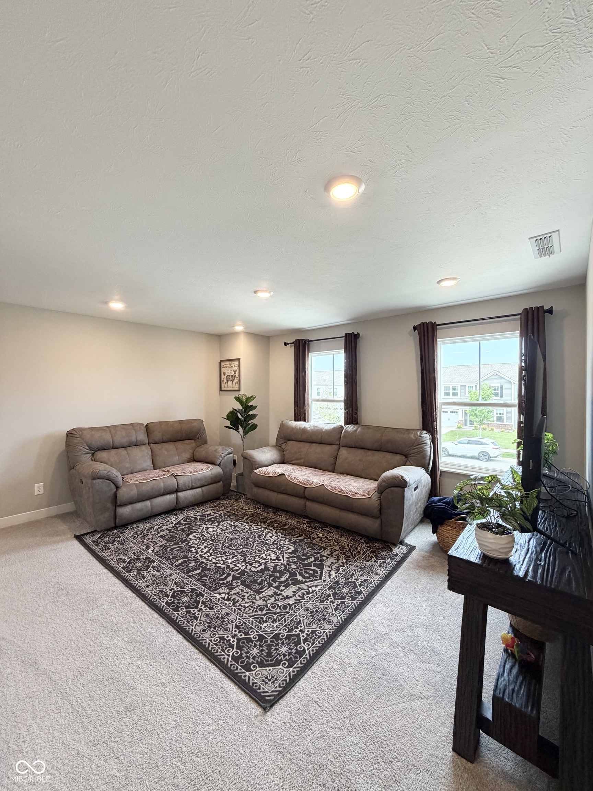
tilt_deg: +0.0
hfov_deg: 85.7
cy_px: 396
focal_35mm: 14
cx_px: 296
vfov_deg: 102.1
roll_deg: +0.0
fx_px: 320
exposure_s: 1/120
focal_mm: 2.22
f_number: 2.2
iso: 250
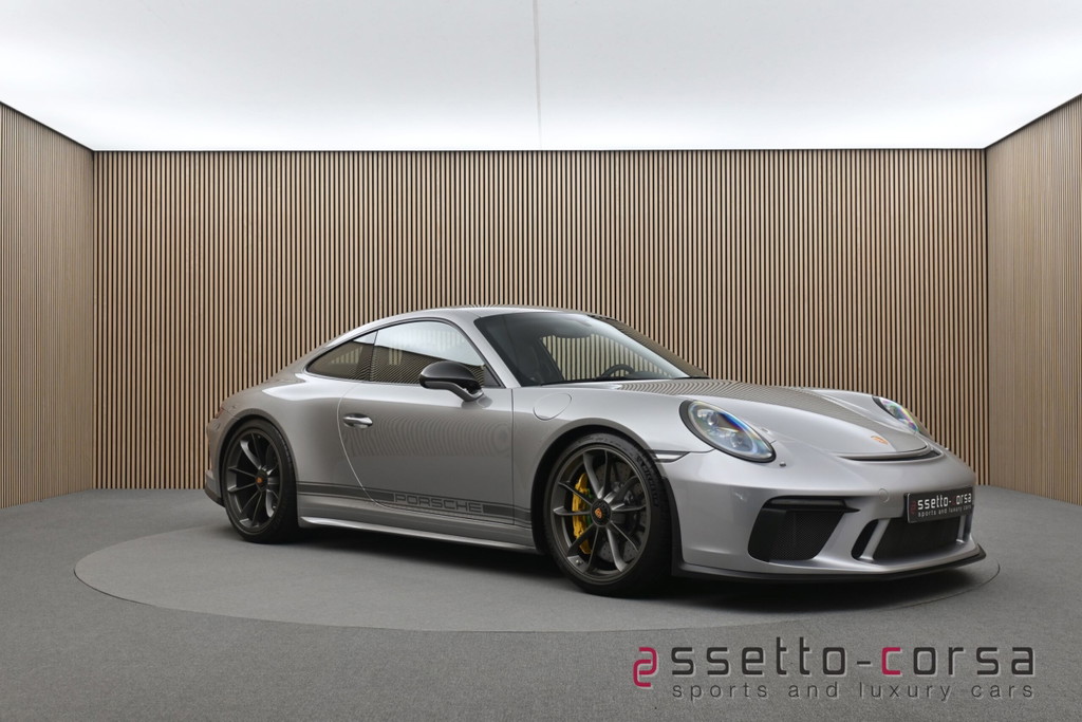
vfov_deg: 32.5
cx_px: 541
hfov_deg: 47.1
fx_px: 1240
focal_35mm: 41
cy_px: 361
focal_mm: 27.5
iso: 450
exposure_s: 1/40
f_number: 4.5
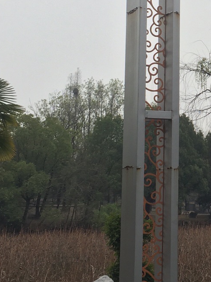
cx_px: 238
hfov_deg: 16.1
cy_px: 45
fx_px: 723
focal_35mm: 89
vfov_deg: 21.7
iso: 25
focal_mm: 4.15
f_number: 2.2
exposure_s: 1/1183
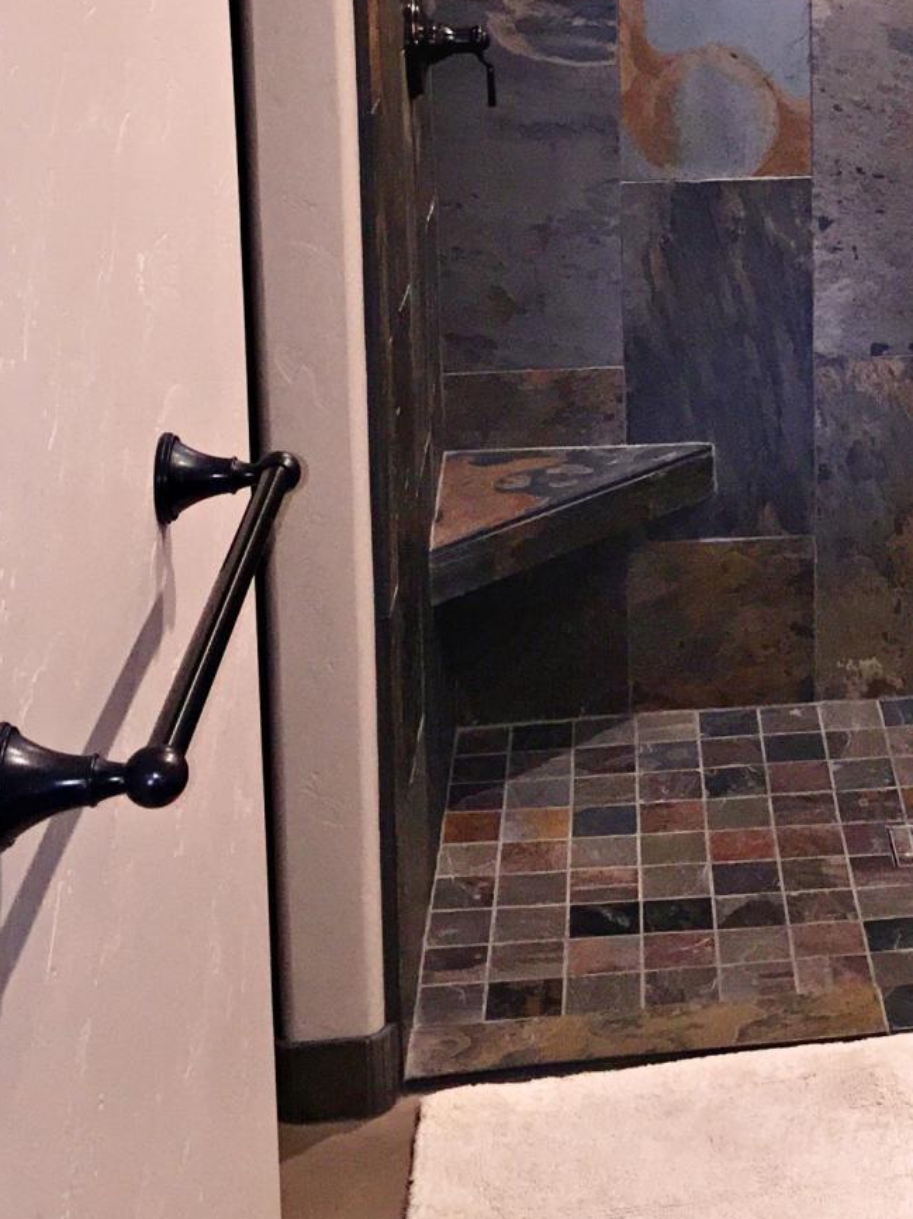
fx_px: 2357
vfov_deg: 27.8
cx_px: 995
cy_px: 103
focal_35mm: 67
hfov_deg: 20.9
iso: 64
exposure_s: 1/30
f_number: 2.2
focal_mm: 4.15
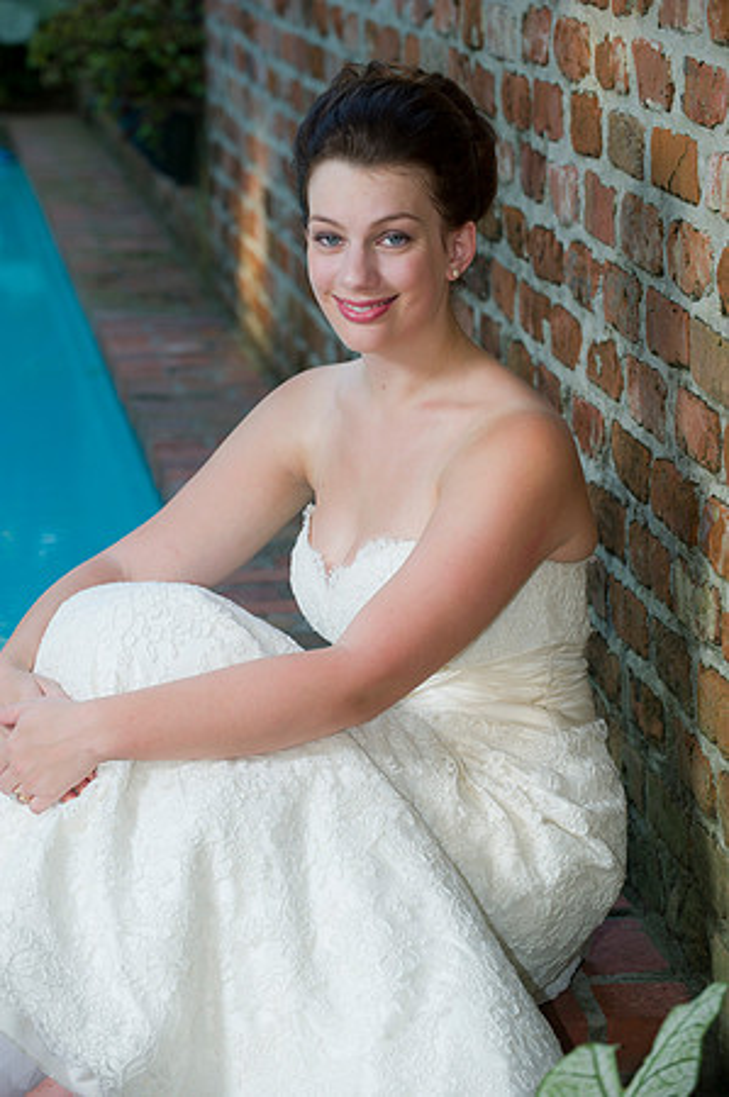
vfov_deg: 17.7
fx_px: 3531
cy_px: 548
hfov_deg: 11.8
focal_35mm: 116
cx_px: 364
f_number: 5
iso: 400
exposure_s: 1/60
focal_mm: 116
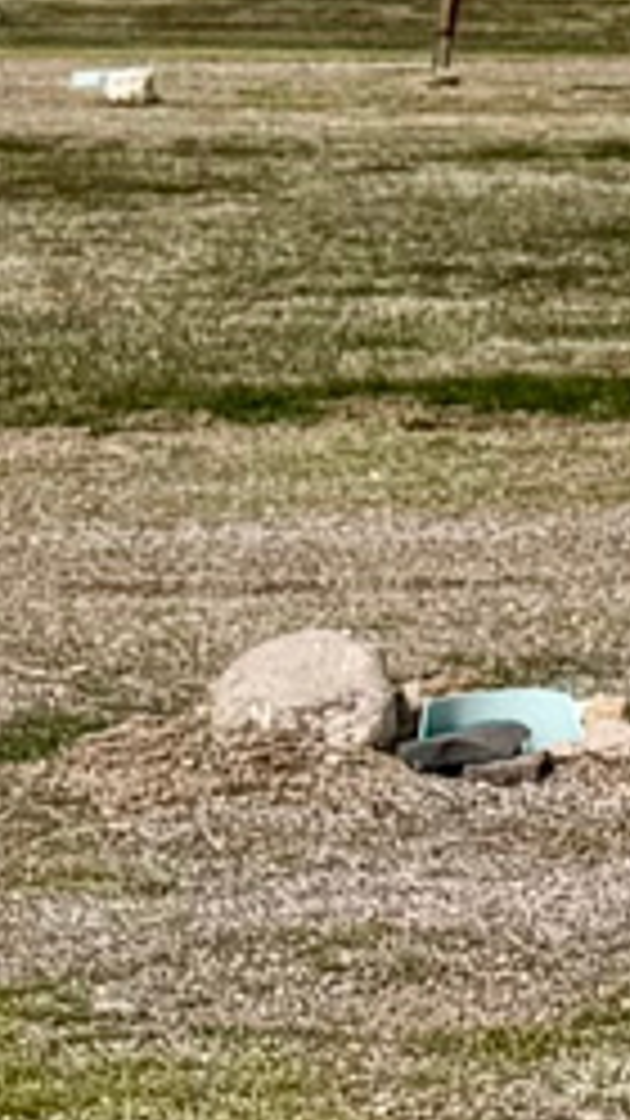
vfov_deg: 9.9
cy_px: -27
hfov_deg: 4.4
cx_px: 3766
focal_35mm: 215
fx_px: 6387
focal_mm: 6.76
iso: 80
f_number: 1.78
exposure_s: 1/9009
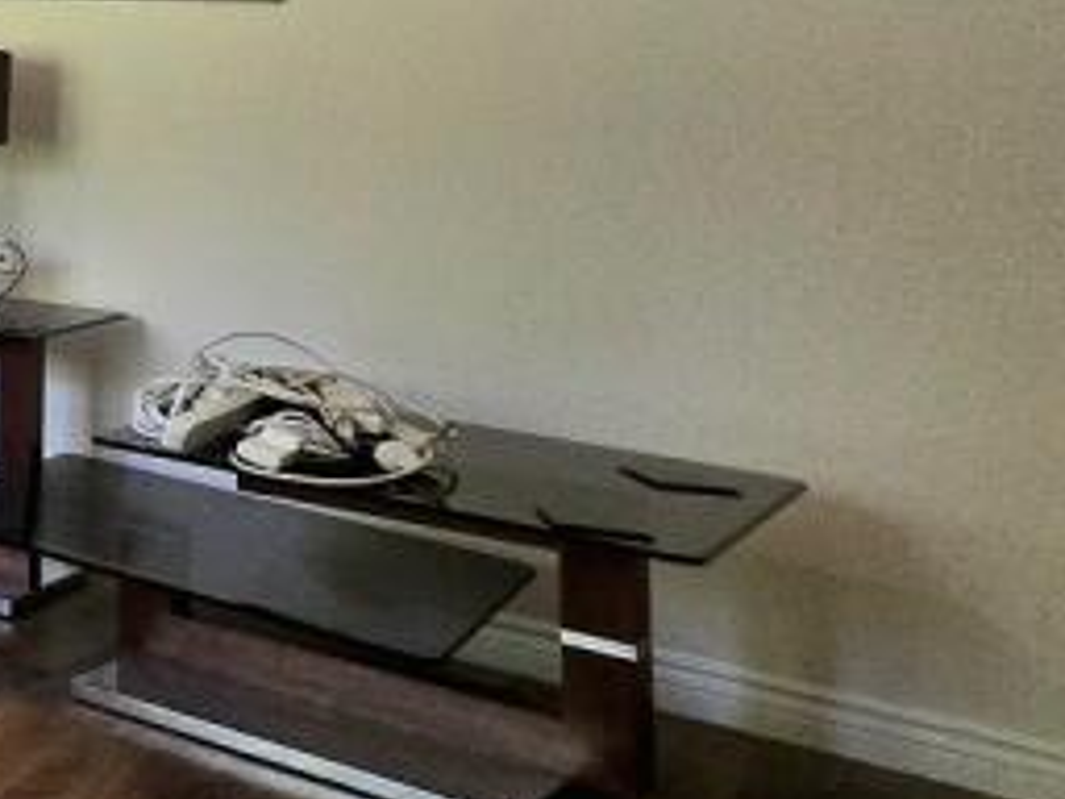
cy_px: -75
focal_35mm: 52
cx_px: -1028
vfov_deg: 26.0
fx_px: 1600
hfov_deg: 19.9
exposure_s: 1/60.2
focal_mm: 2.2
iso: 320
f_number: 2.2
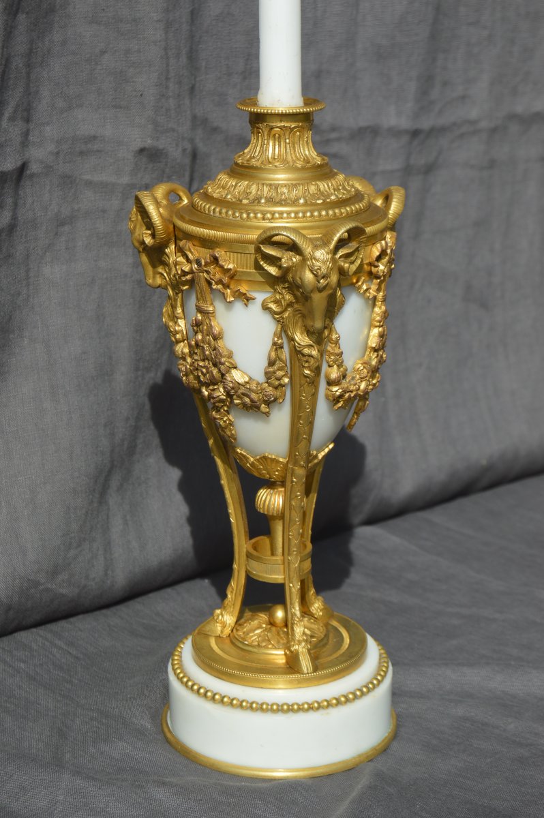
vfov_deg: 24.6
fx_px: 1873
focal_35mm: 82
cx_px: 272
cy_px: 409
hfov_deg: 16.5
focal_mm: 55
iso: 100
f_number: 8
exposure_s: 1/250
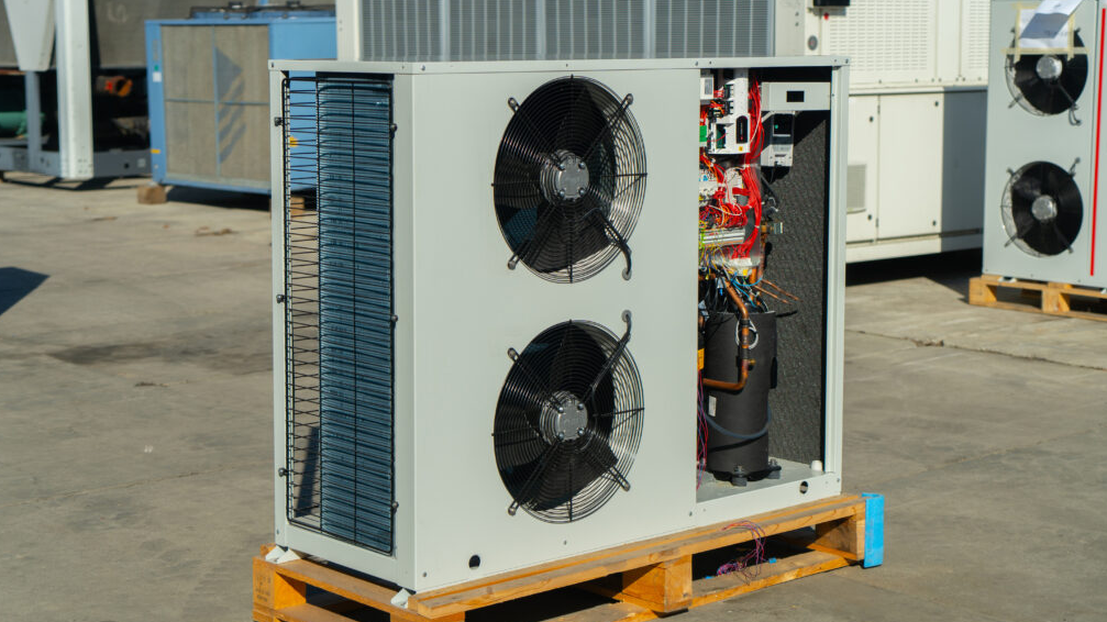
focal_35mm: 65
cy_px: 284
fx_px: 1908
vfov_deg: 18.5
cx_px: 549
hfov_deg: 32.4
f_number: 4
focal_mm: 61
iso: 100
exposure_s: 1/800
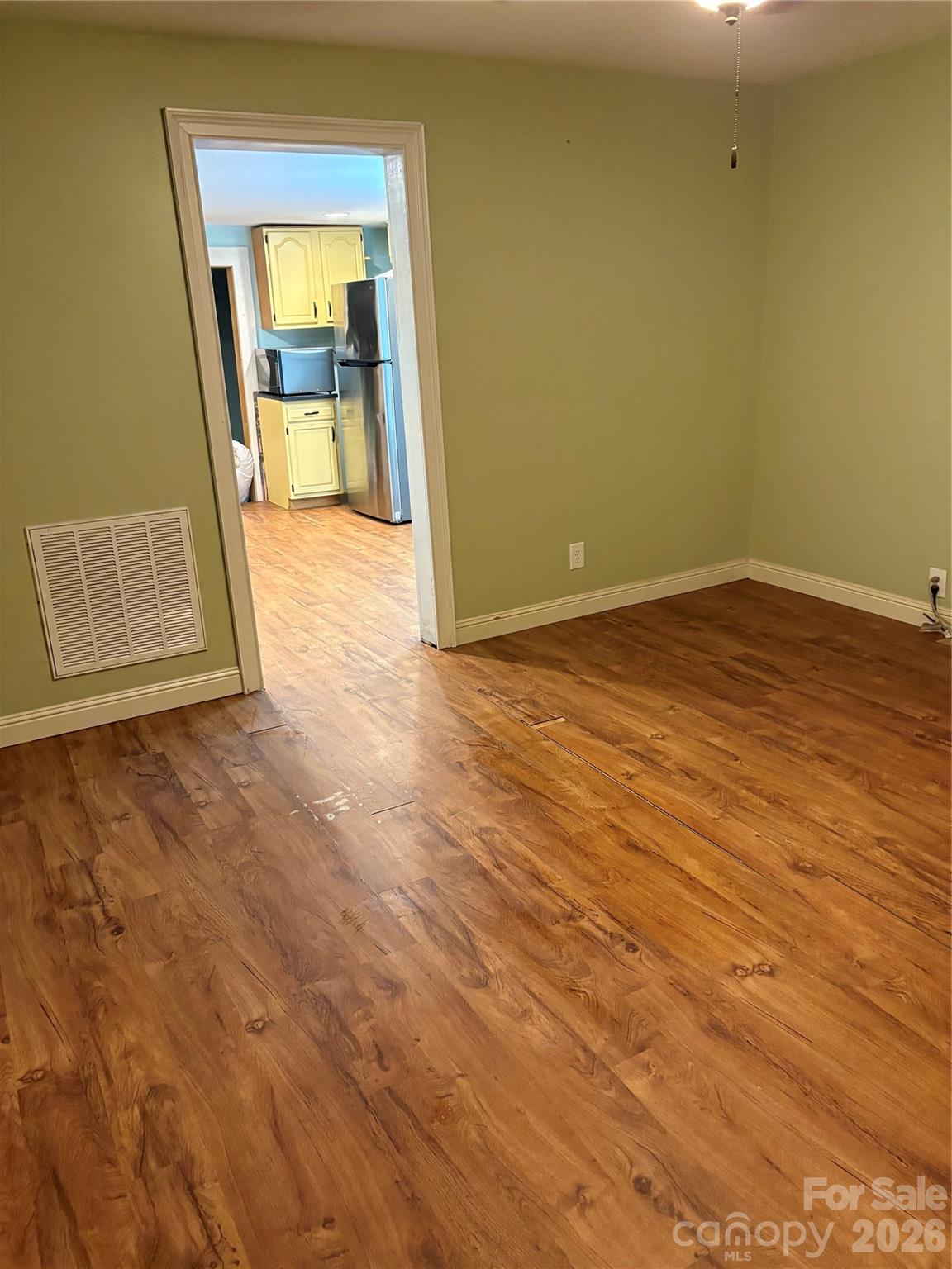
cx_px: 476
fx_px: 953
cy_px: 634
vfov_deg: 67.3
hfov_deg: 53.1
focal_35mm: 26
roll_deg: +2.6
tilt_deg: -17.7
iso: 500
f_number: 1.6
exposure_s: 1/40
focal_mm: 5.96
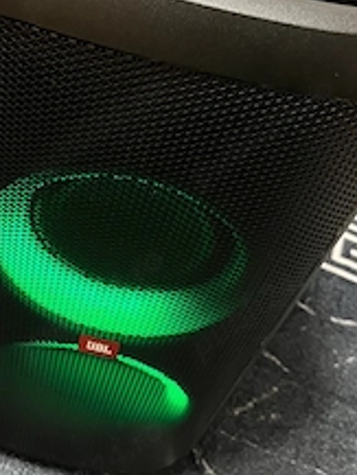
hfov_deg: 30.2
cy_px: 160
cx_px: 136
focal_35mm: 48
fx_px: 659
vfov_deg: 39.2
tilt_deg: -47.6
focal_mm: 5.1
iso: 640
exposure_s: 1/40
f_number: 1.6
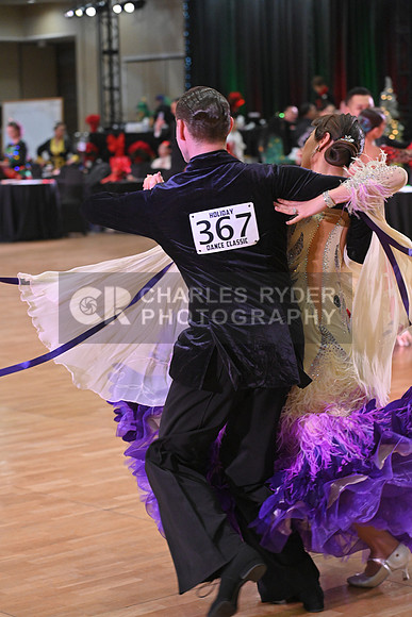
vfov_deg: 21.5
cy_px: 308
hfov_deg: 14.4
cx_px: 206
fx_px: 1630
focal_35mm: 95
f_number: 5
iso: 3200
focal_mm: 95
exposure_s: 1/400
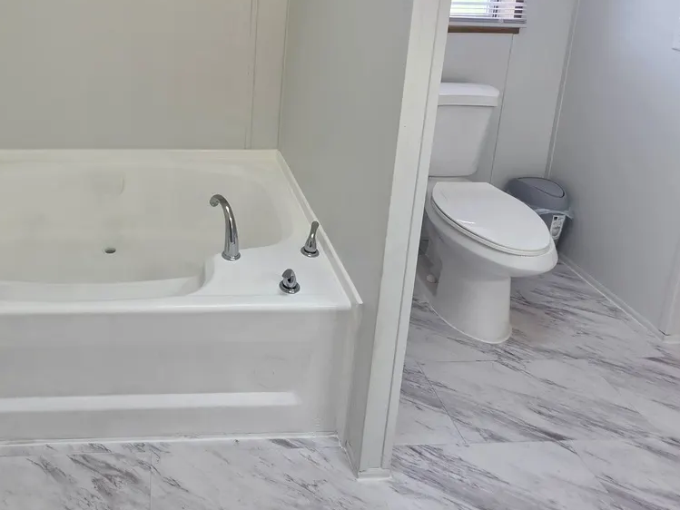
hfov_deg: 66.3
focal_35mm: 25
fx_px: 491
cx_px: 196
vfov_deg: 49.4
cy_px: 58
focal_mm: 2.2
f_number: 1.9
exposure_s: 1/120
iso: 125
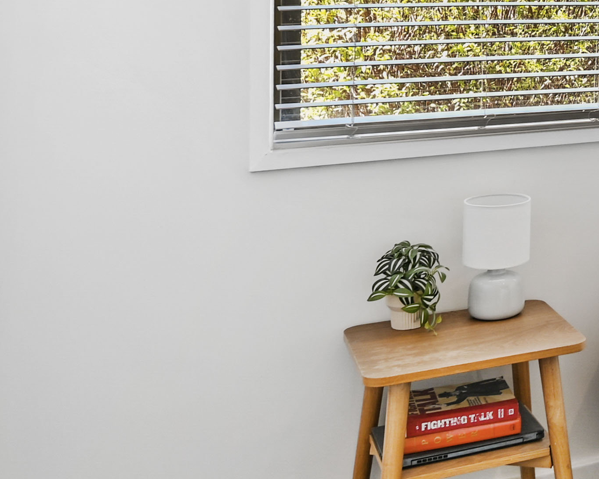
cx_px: 879
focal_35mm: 58
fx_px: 1028
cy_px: 103
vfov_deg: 25.8
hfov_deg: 25.3
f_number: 4
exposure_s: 1/6
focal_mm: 14
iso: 100
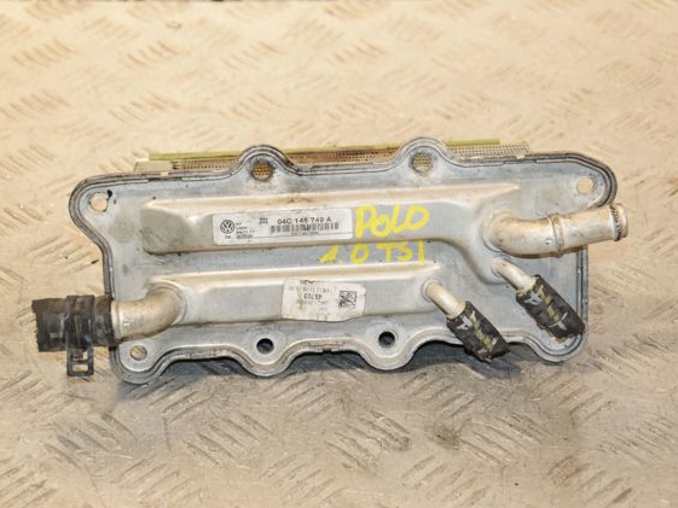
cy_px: 252
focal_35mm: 102
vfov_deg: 14.5
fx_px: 1998
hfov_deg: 19.3
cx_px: 328
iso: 1600
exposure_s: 1/200
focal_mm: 62
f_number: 6.3
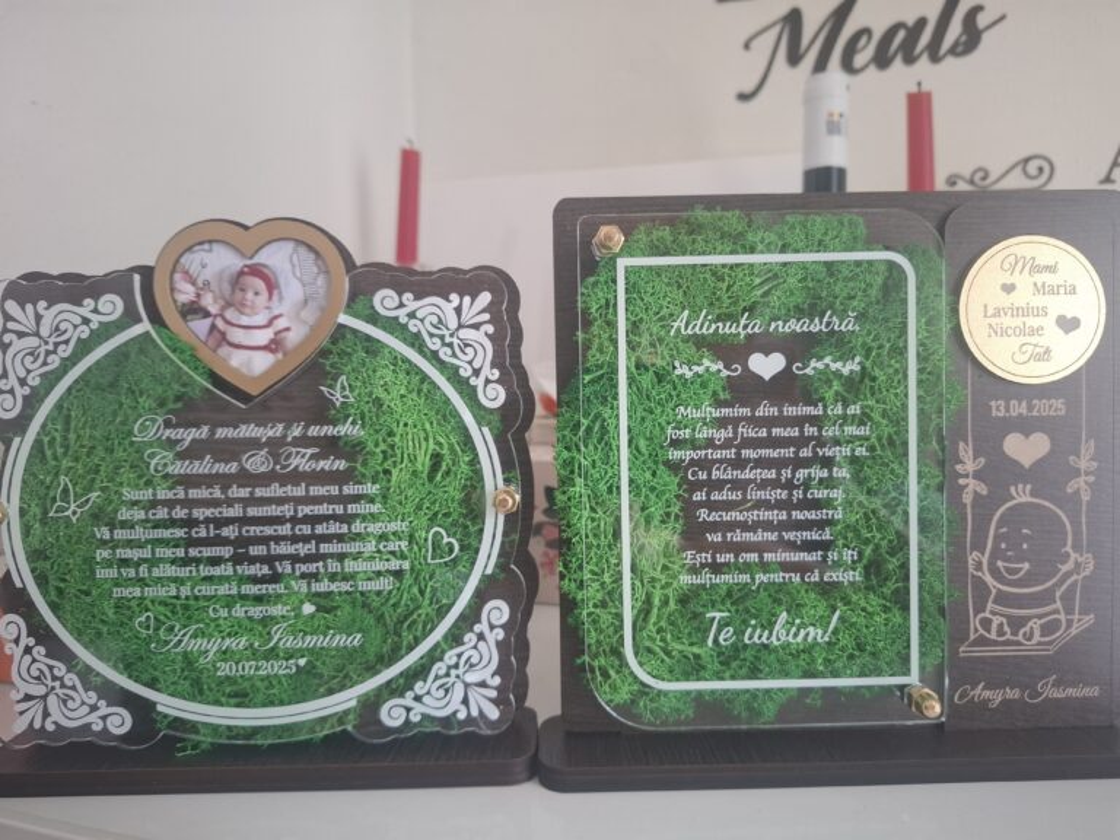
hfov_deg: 73.9
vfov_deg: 58.9
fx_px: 744
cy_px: 420
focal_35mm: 23
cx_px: 560
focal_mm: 5.54
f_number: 1.8
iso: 320
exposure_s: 1/40
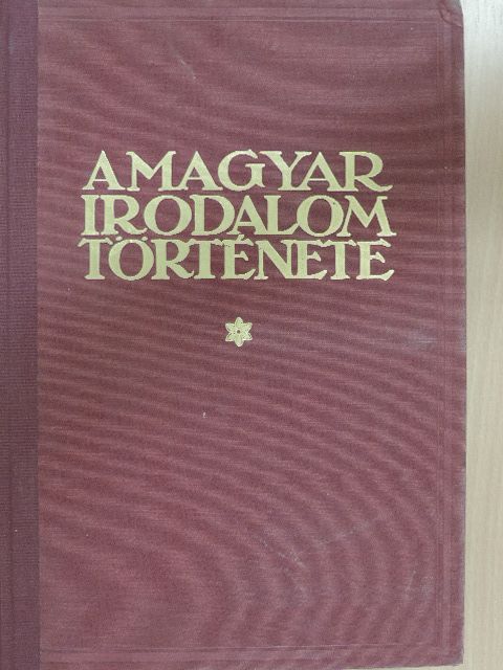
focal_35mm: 47
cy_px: 335
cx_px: 252
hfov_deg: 30.9
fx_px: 911
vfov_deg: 40.4
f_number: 3.5
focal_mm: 8.3
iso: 400
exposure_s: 1/13
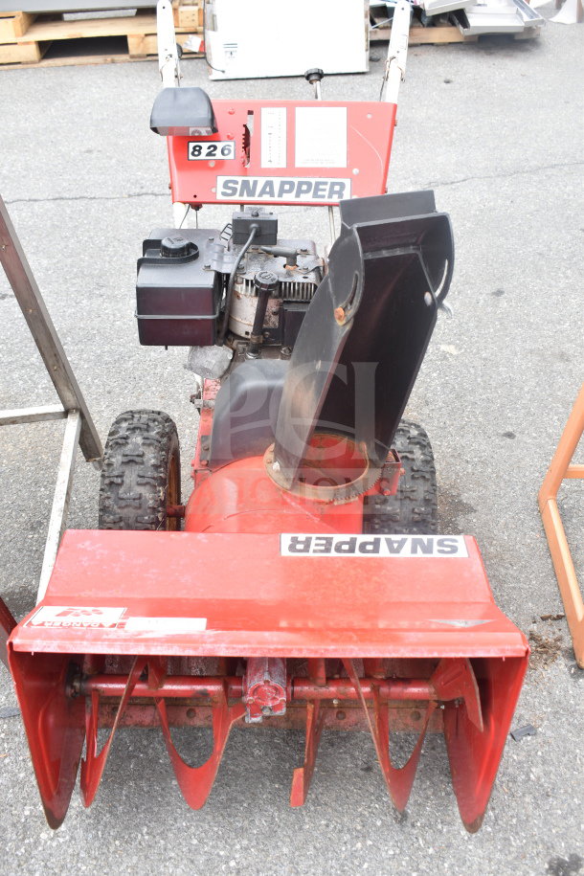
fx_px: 876
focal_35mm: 36
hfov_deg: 36.9
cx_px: 292
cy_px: 438
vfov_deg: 53.1
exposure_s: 1/125
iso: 200
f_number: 5.6
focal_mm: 24
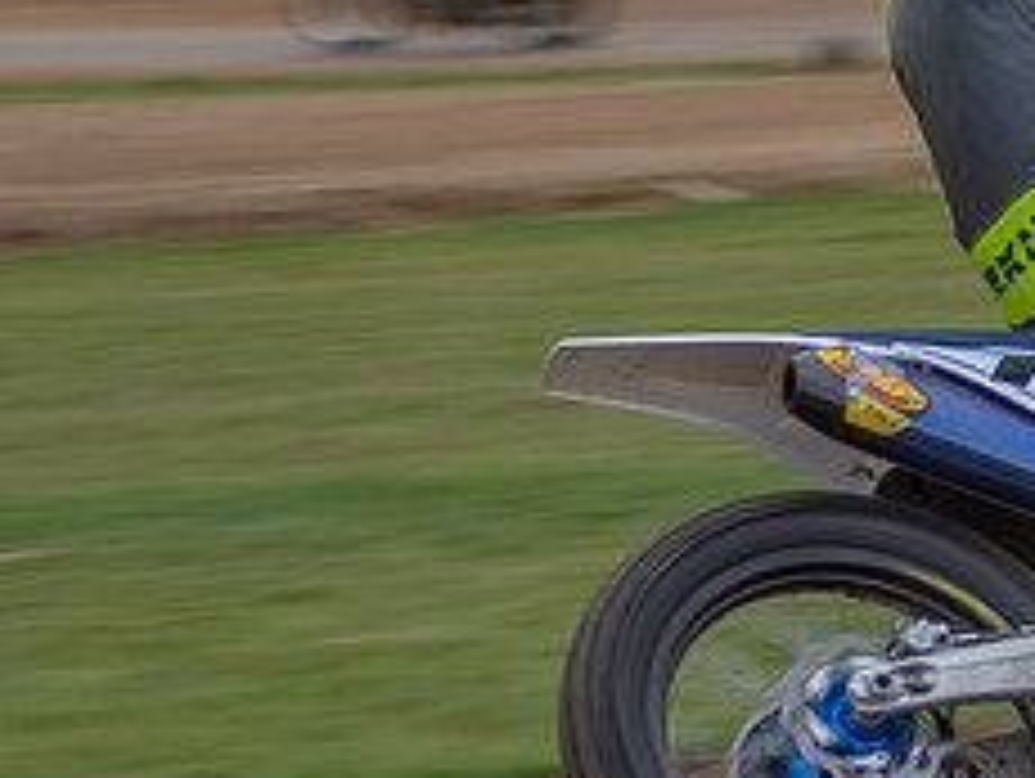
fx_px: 8590
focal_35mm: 287
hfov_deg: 6.8
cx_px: 1345
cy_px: 447
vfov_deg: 5.2
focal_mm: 66
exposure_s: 1/200
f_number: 5.6
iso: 160
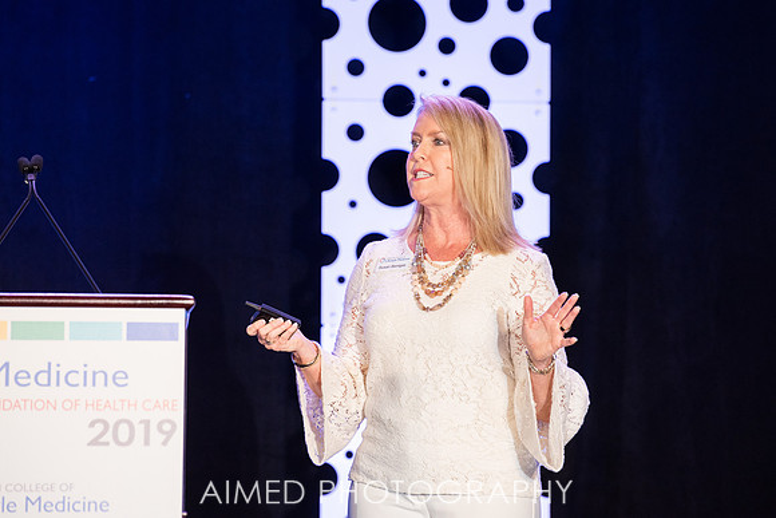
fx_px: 5018
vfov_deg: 5.9
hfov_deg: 8.8
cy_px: 247
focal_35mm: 233
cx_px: 394
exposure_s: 1/200
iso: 1250
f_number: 5
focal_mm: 200
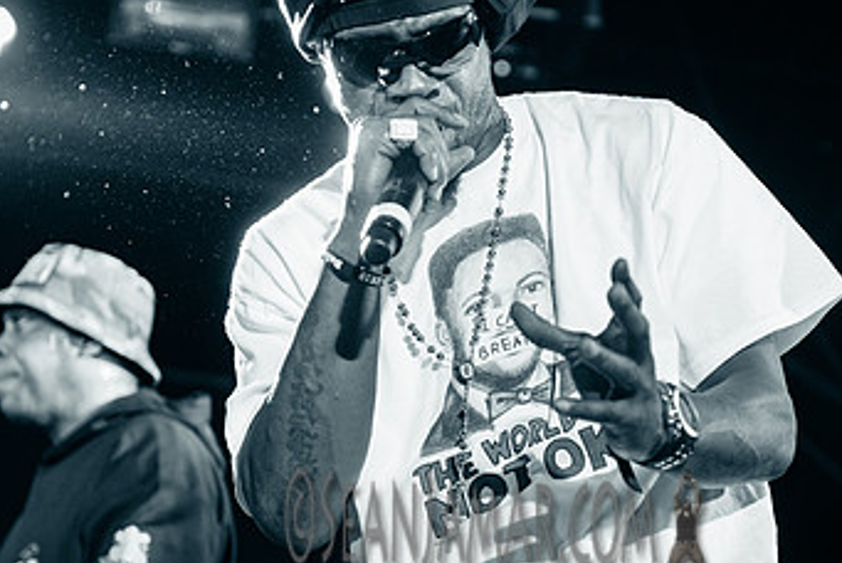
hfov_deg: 17.2
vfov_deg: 11.5
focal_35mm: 119
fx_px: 2786
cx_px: 501
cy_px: 288
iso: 2500
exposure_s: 1/500
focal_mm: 70
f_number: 3.5
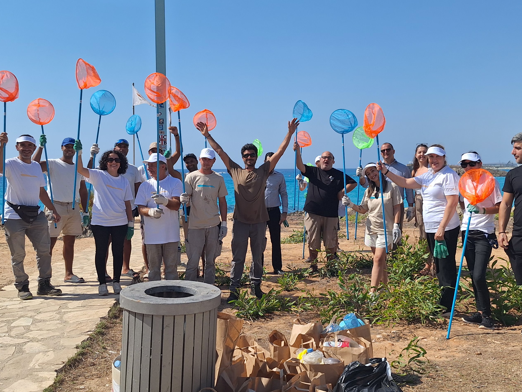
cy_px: 197
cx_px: 263
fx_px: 558
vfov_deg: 38.7
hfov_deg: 50.1
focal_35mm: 37
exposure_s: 1/3279
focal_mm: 5.54
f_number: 1.8
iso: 40
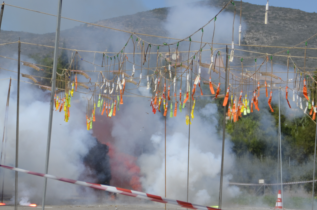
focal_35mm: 232
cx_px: 173
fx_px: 2039
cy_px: 81
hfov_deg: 8.9
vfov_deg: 5.9
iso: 125
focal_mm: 80
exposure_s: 1/1000
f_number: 8
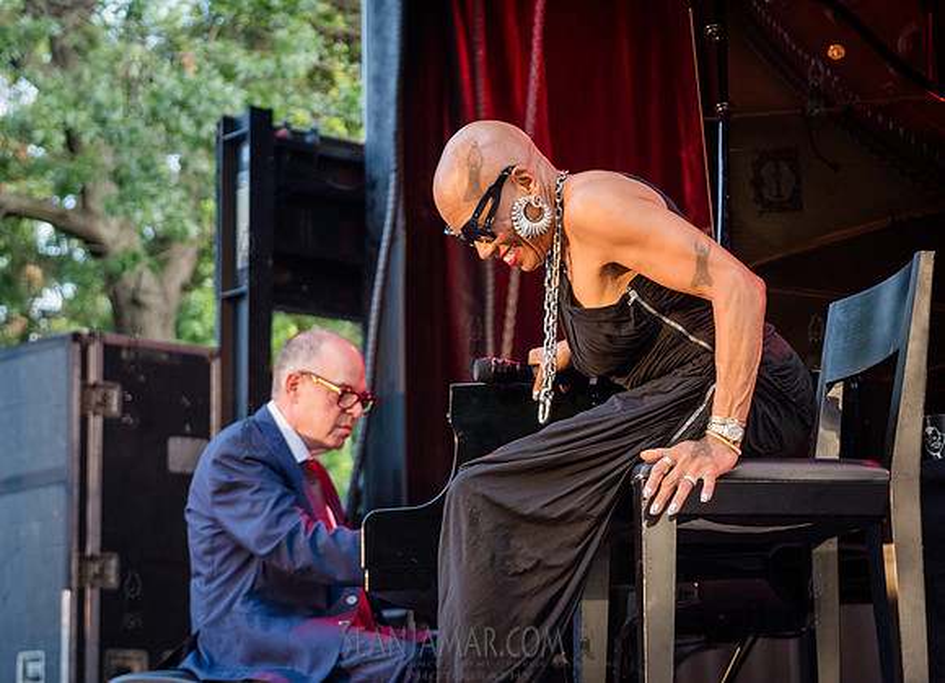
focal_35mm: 81
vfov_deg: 17.7
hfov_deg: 24.3
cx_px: 524
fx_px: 2191
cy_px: 300
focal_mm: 62
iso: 2500
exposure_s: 1/400
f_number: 4
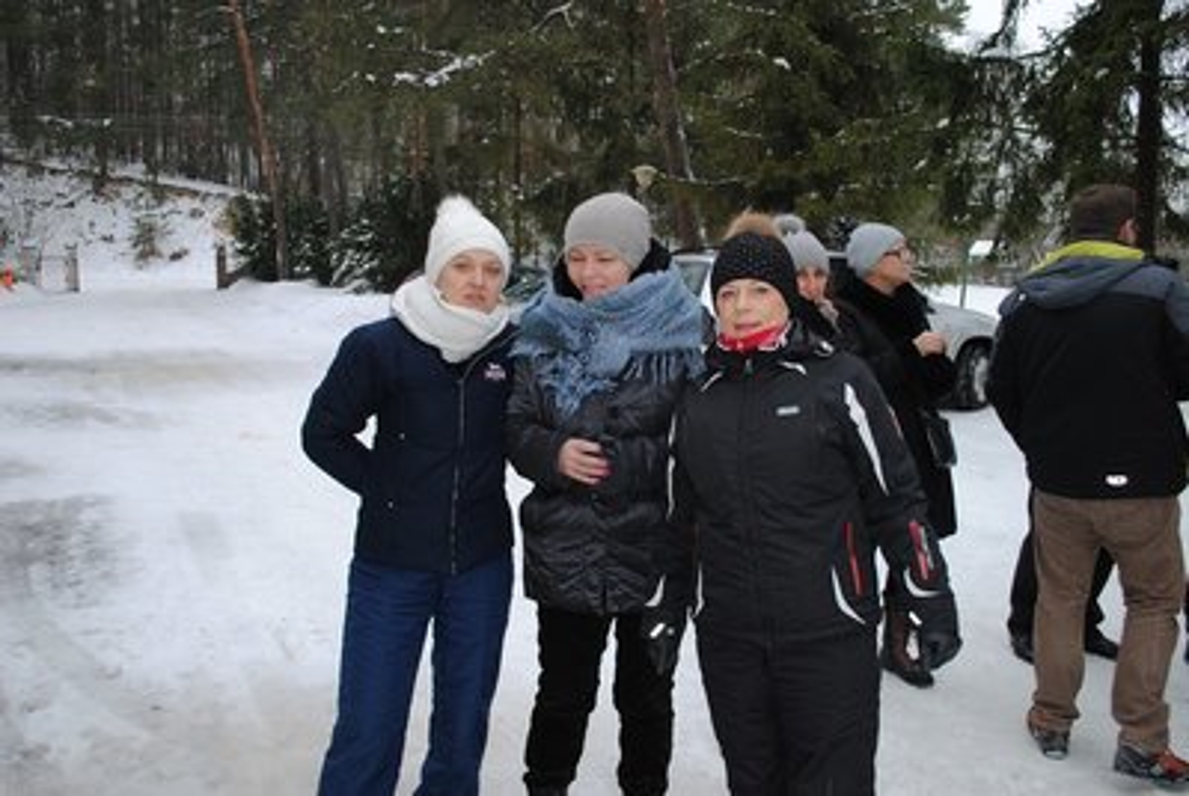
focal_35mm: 33
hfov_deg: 57.2
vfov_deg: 40.1
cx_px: 594
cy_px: 398
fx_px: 1092
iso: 200
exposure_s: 1/80
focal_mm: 22
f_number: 3.8
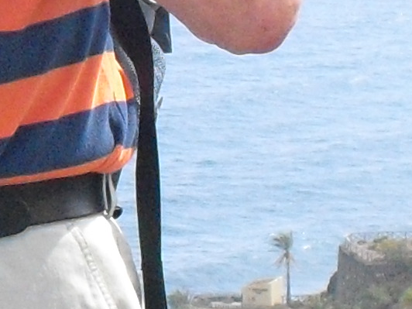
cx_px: -87
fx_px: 2940
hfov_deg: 7.9
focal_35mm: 247
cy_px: 83
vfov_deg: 6.0
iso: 400
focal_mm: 6.3
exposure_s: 1/400
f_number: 7.8
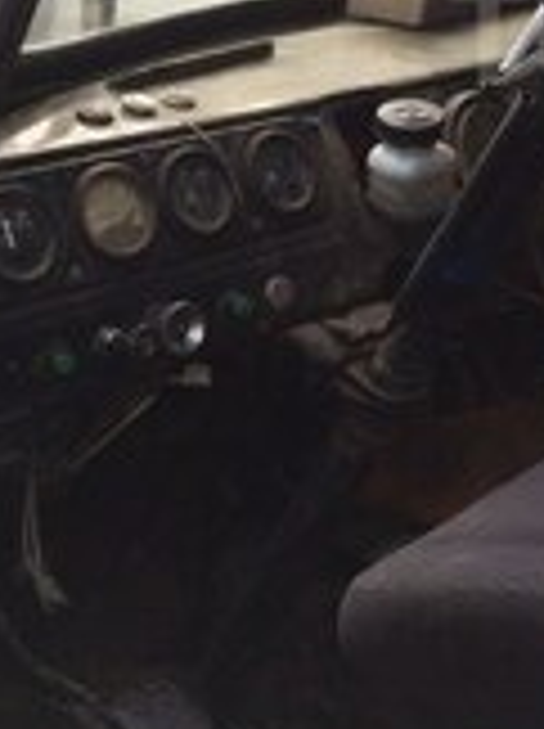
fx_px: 1870
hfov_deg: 15.4
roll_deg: +3.6
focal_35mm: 89
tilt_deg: -3.3
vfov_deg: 21.4
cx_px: 796
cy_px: 32
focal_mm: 4.15
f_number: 2.2
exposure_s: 1/354
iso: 32
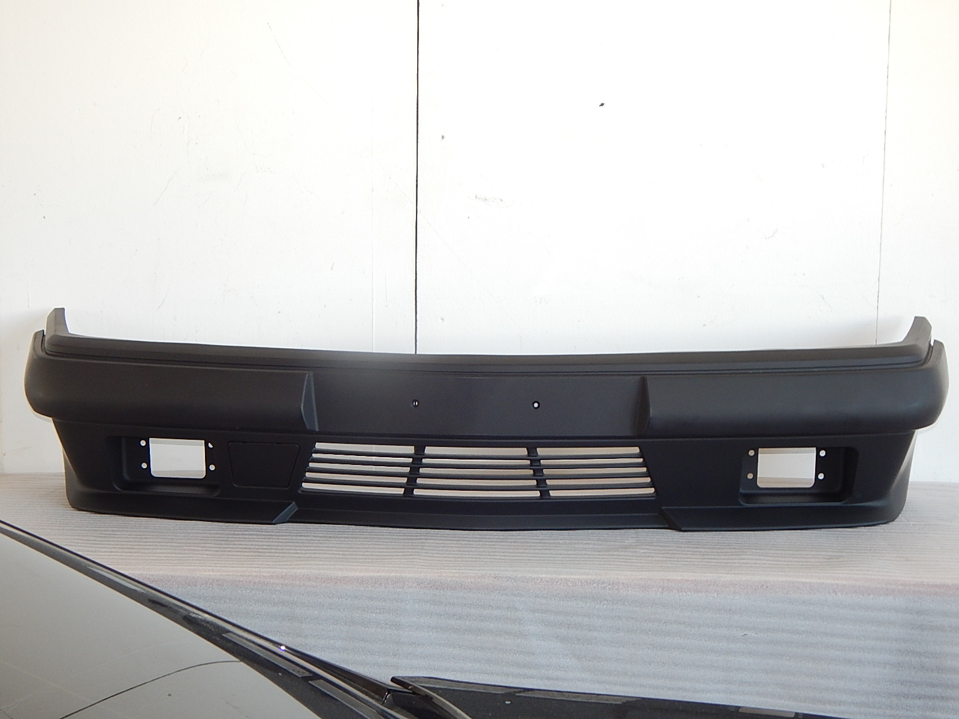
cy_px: 360
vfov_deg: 27.0
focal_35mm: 54
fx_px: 1496
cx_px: 480
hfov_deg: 35.5
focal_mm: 9.7
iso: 200
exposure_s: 1/30
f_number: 3.8
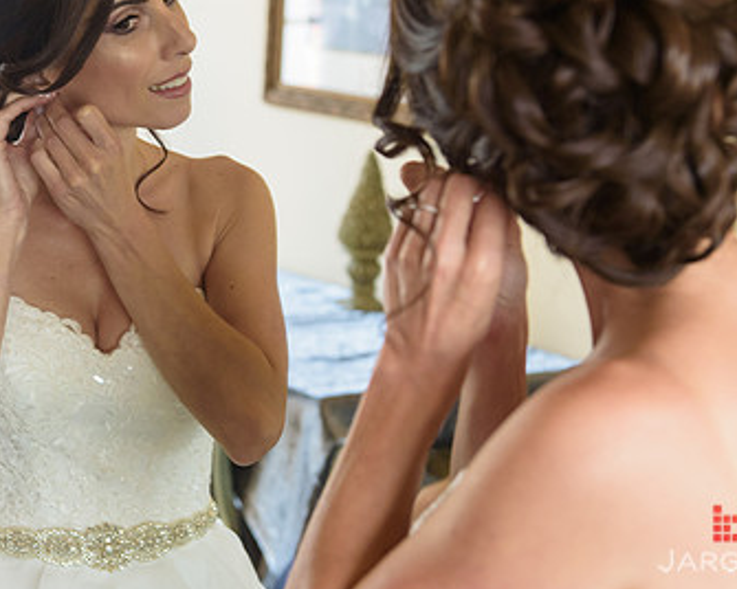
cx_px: 231
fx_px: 1701
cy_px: 195
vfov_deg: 19.6
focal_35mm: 78
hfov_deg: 24.3
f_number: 3.2
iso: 1250
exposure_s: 1/125
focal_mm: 48
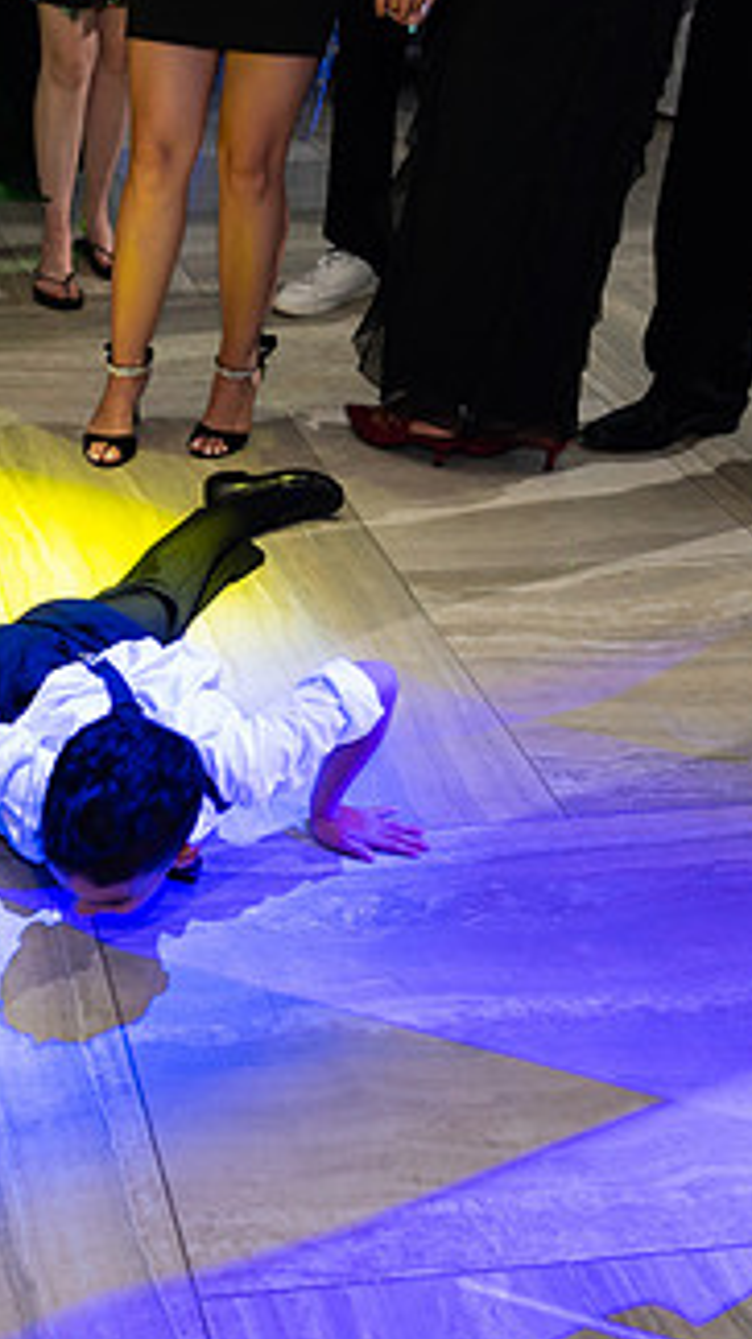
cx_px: -37
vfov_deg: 44.5
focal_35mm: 46
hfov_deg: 24.5
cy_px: 610
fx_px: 1632
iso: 1250
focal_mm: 24
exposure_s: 1/100
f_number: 3.2
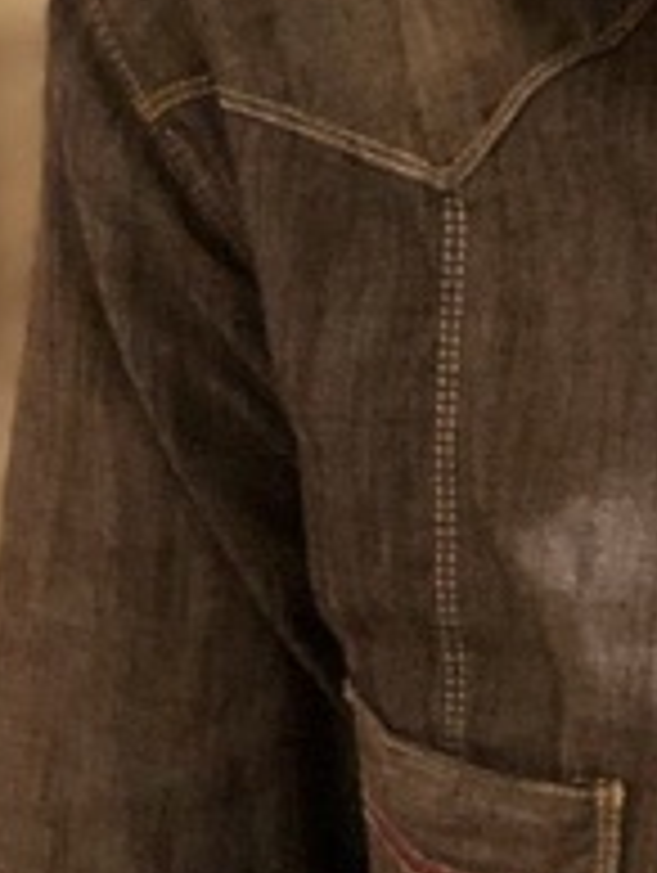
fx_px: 6919
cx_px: 954
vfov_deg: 7.2
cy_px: 0
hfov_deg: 5.4
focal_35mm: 274
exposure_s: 1/33
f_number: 2.4
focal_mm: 6
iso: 640
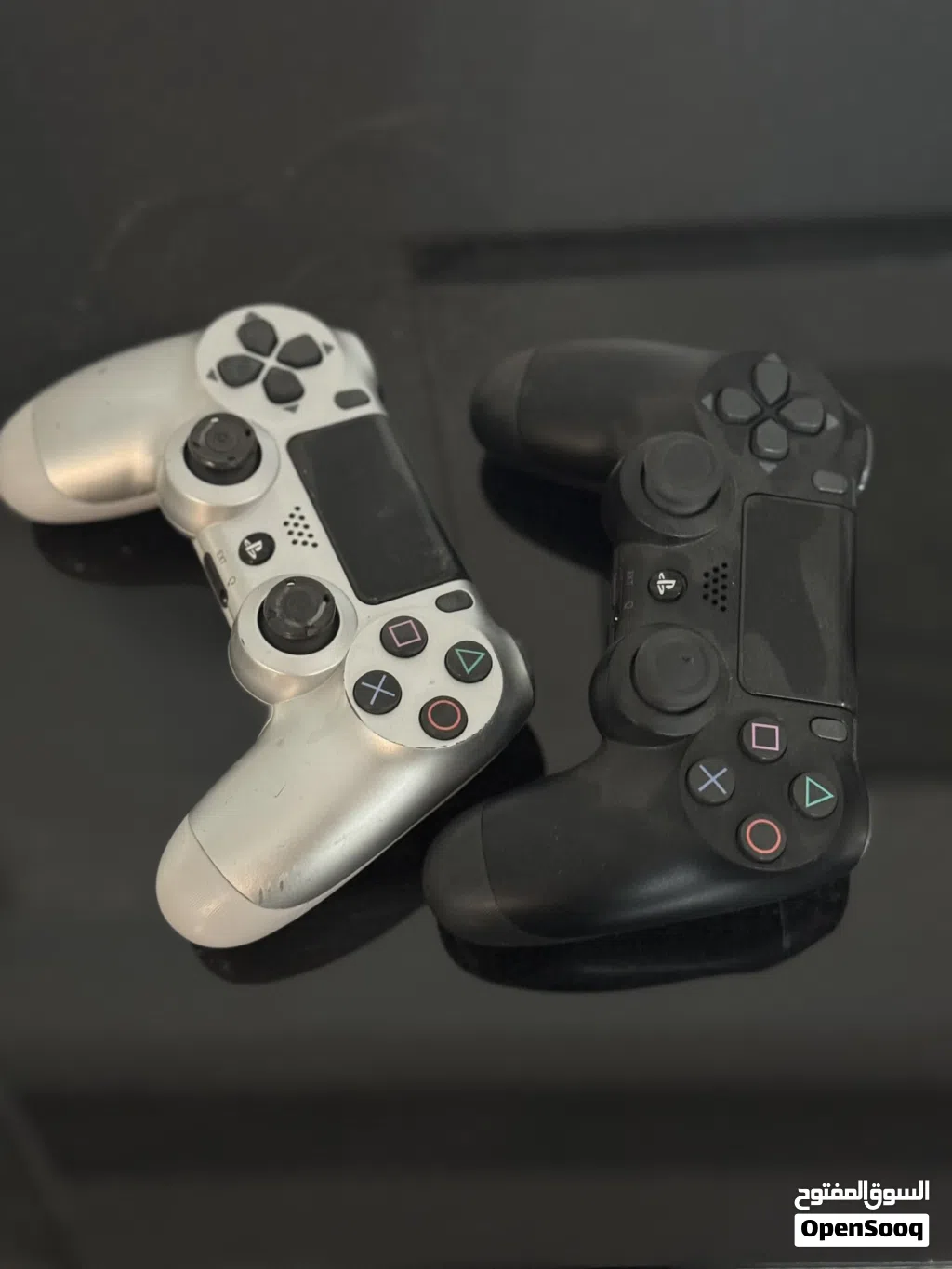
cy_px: 634
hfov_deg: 30.3
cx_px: 476
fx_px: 1760
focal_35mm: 48
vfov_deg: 39.7
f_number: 1.78
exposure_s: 1/24
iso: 800
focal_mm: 6.76
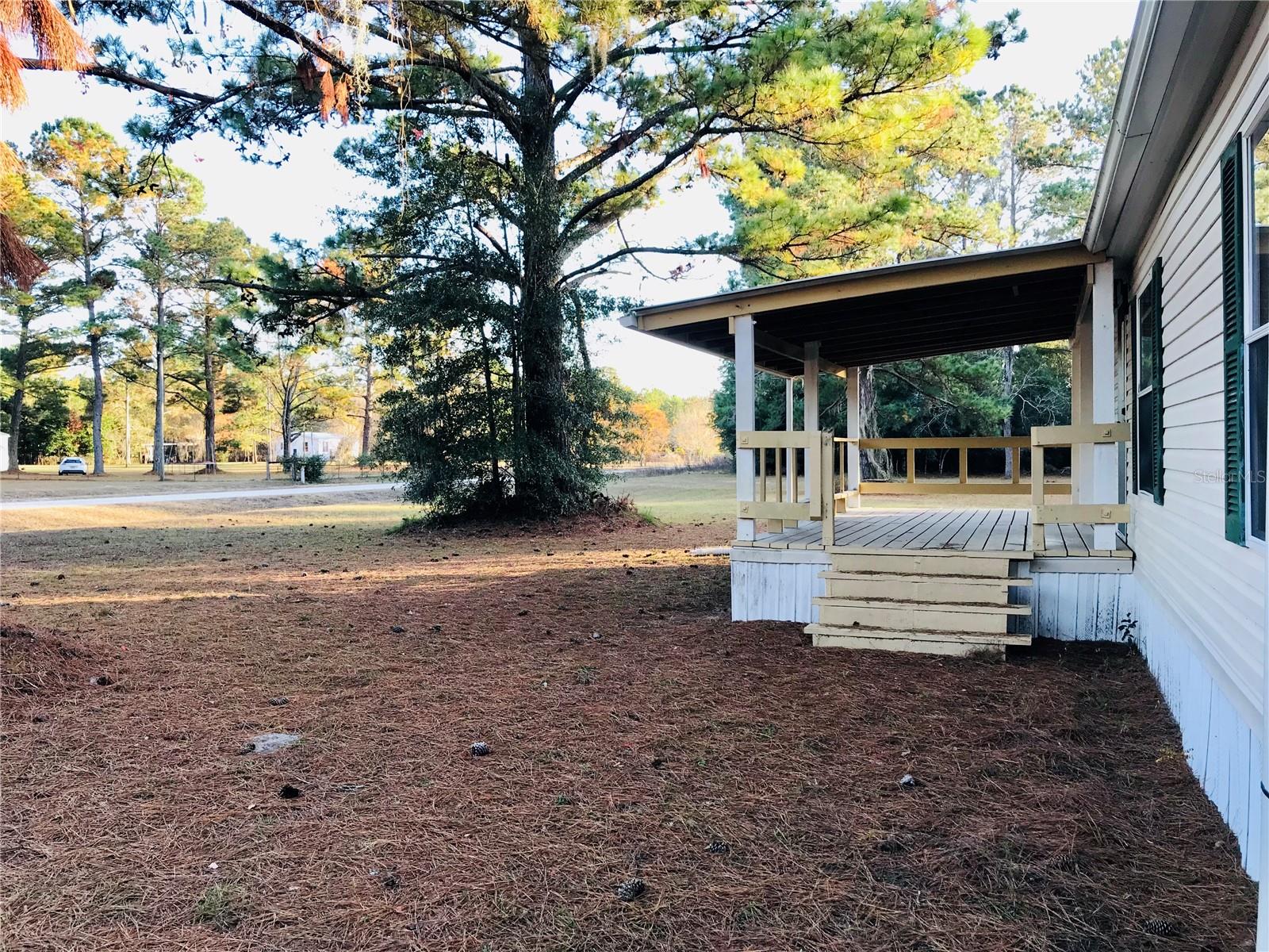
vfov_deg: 49.7
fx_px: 1026
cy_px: 476
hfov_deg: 63.4
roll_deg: +0.3
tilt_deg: -1.0
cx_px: 634
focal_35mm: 28
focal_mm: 3.99
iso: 25
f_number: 1.8
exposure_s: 1/120
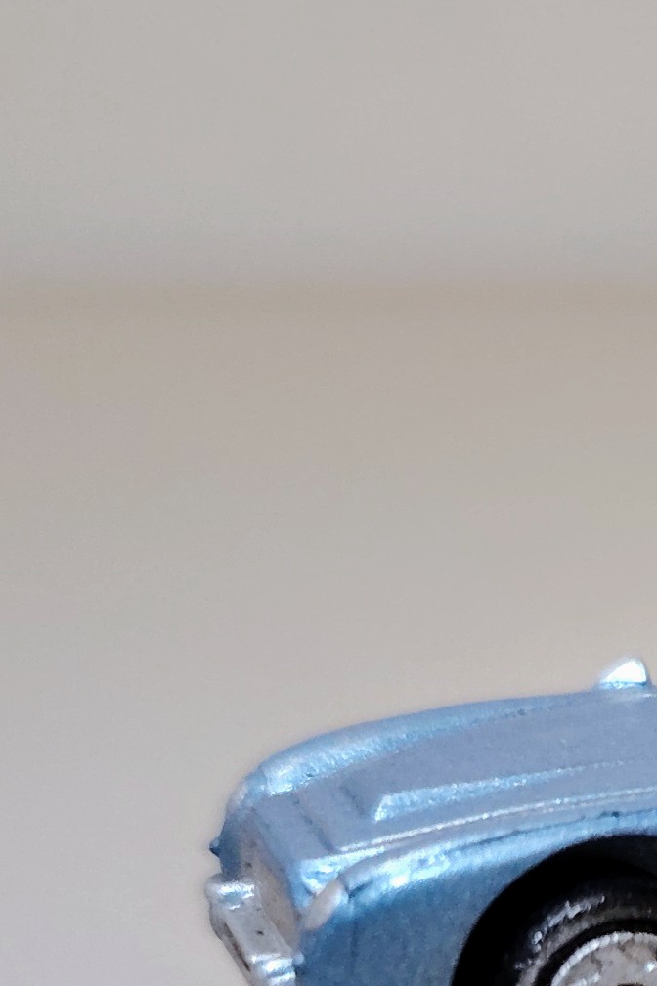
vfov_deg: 20.0
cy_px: 981
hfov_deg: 13.0
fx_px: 2712
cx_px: 1028
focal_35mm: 99
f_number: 1.75
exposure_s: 1/50
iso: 1250
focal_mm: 5.25
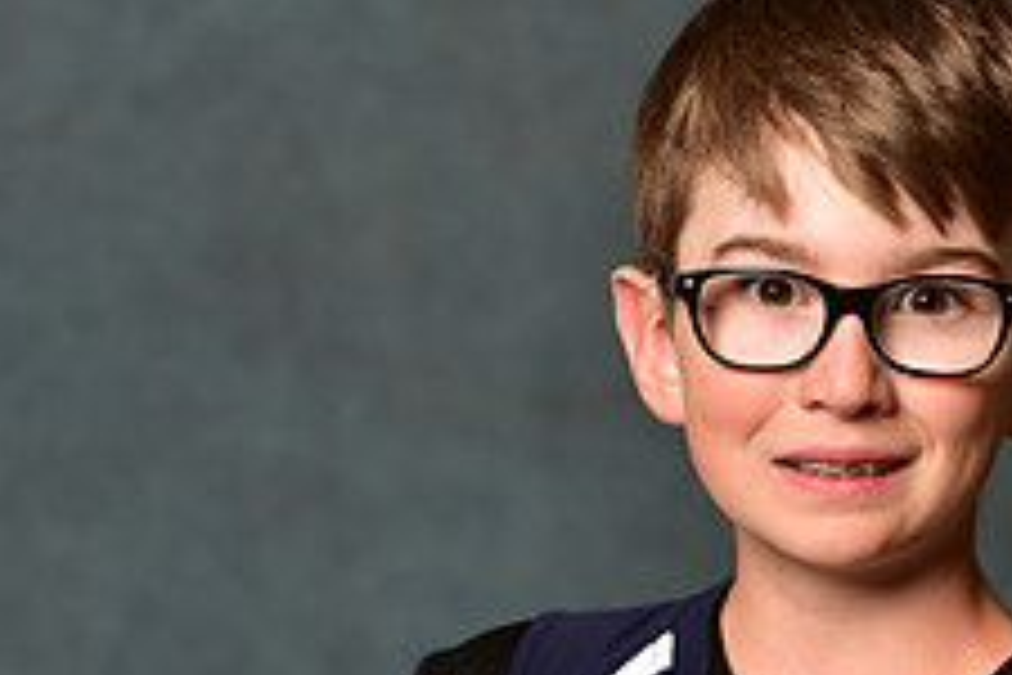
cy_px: 864
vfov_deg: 3.1
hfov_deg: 4.7
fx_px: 12312
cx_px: 681
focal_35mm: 438
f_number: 4.5
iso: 250
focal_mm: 170
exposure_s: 1/250
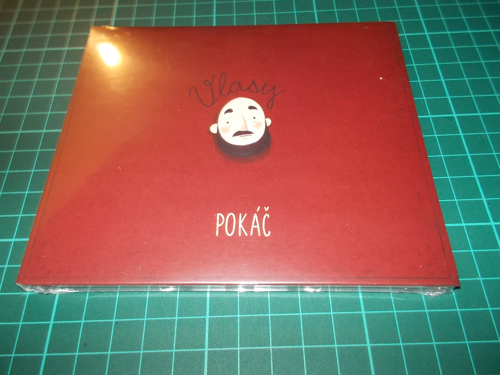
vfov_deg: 48.2
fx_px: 419
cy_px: 188
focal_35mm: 29
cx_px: 250
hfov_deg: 61.7
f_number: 3.3
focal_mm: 4.1
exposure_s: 1/30
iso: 200
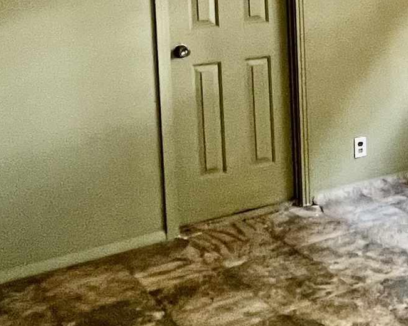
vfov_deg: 23.9
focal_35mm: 60
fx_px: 725
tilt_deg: -2.1
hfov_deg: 24.2
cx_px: 621
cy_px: -23
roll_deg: +1.6
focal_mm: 1.57
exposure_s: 1/67
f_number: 1.8
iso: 250
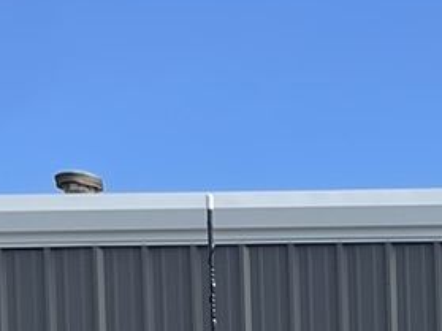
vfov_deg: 7.1
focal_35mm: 191
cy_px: 919
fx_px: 2438
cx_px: 1039
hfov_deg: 9.3
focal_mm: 4.2
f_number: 1.6
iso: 32
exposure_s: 1/1473
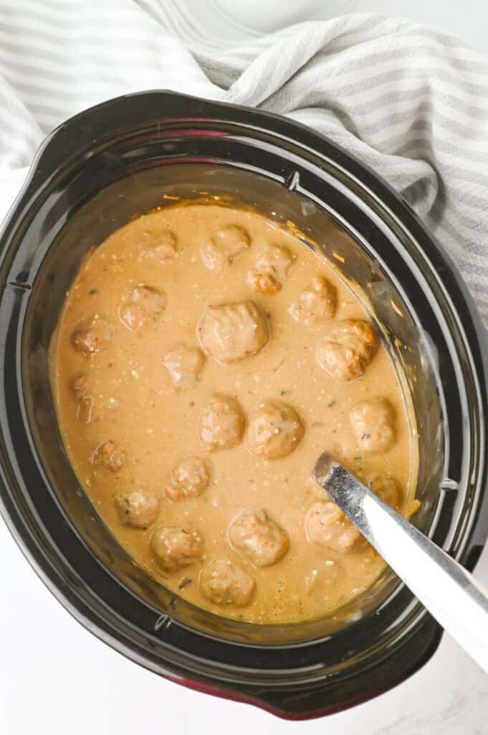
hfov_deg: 26.9
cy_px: 368
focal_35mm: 50
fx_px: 1018
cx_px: 244
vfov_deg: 39.6
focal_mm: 50
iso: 280
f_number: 5
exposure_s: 1/80
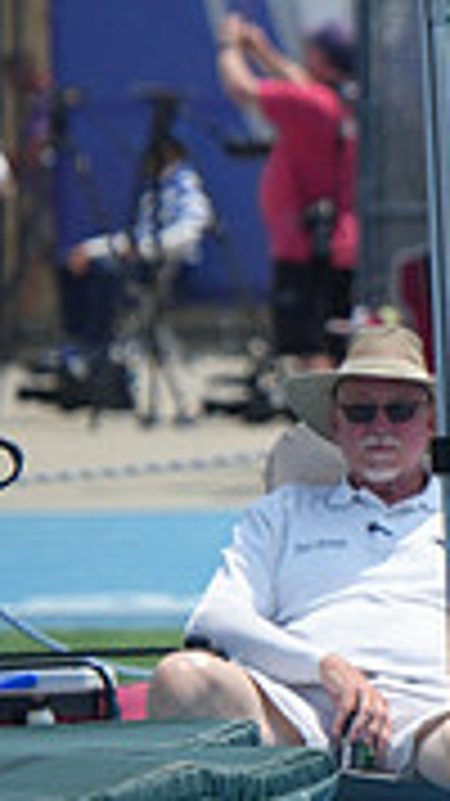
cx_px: 1300
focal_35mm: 804
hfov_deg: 1.5
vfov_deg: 2.7
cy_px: 178
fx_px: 17071
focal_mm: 235
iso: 400
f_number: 5.6
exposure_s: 1/2500
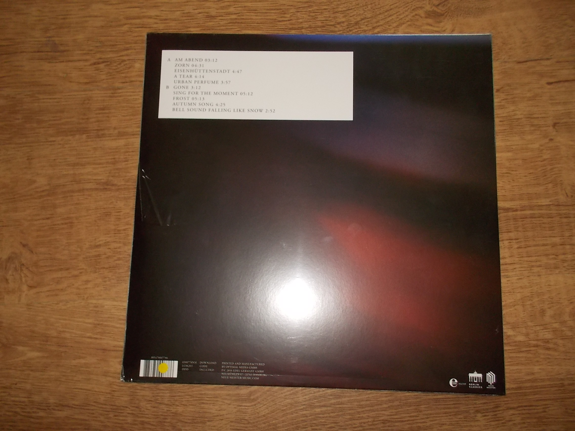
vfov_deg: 48.2
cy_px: 216
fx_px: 482
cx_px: 288
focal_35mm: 29
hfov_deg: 61.7
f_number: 3.3
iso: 200
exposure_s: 1/30
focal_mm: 4.1
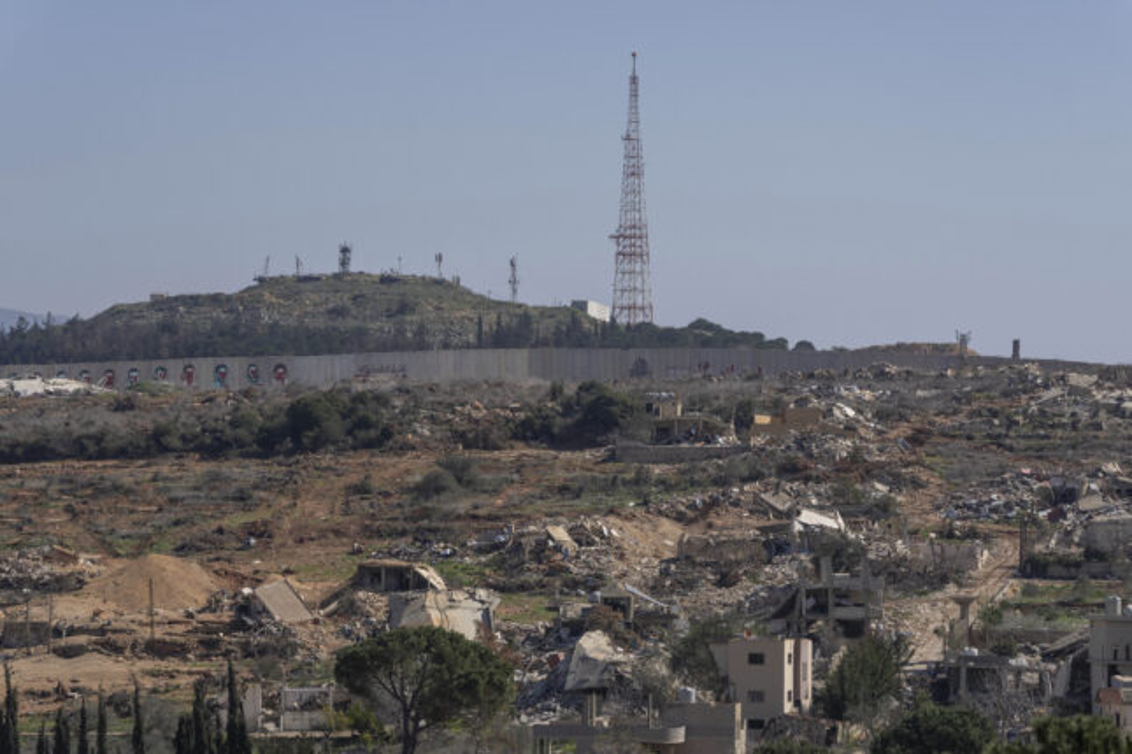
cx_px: 566
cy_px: 377
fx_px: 4402
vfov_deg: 9.8
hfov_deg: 14.7
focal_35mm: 140
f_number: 8
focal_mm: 140
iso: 100
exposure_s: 1/640
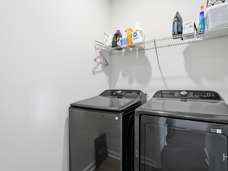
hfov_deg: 87.6
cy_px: 86
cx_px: 121
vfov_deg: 71.6
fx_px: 119
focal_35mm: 18
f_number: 9
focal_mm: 16
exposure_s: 1/13
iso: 320
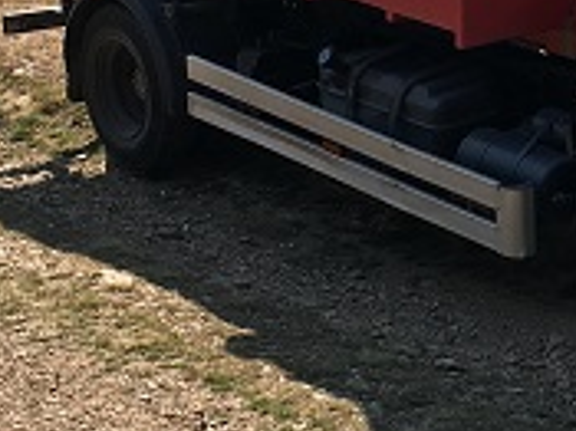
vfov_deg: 10.9
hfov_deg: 14.3
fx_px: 2228
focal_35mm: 134
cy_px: -5
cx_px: 660
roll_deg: +4.1
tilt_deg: -8.1
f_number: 2.2
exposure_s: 1/894
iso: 25
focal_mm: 4.15
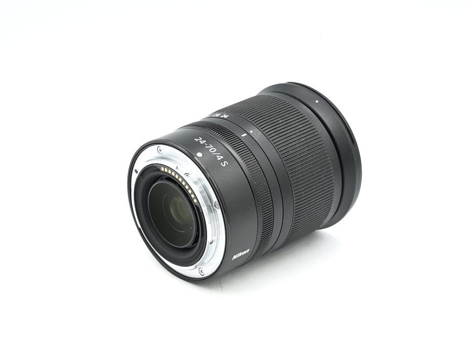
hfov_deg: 23.8
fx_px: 1116
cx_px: 226
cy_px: 176
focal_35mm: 82
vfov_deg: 18.0
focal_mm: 75
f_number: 14
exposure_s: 1/20
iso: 200
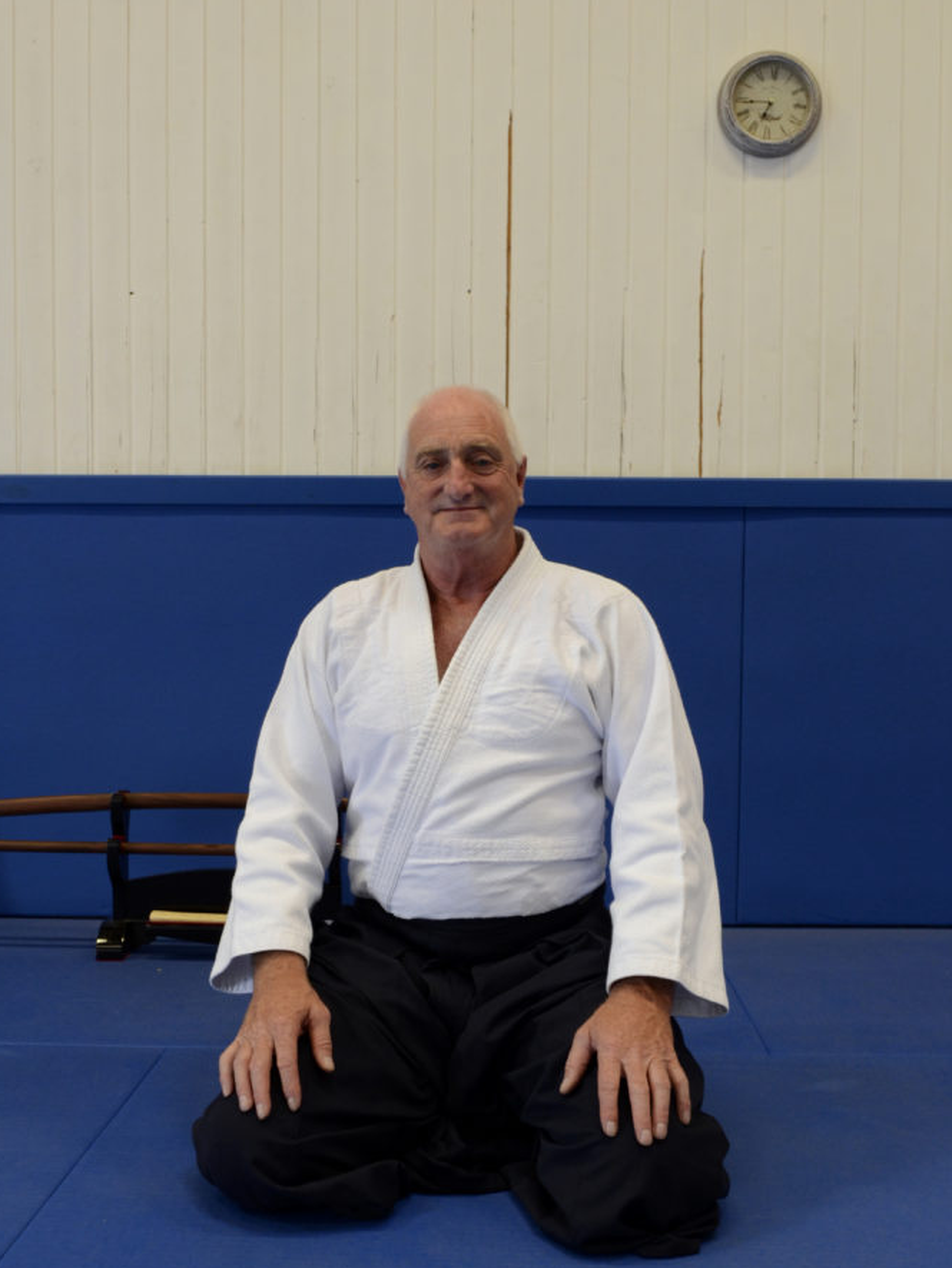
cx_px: 482
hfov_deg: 36.0
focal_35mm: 40
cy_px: 670
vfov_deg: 46.8
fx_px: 1466
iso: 800
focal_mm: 24
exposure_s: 1/20
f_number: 10
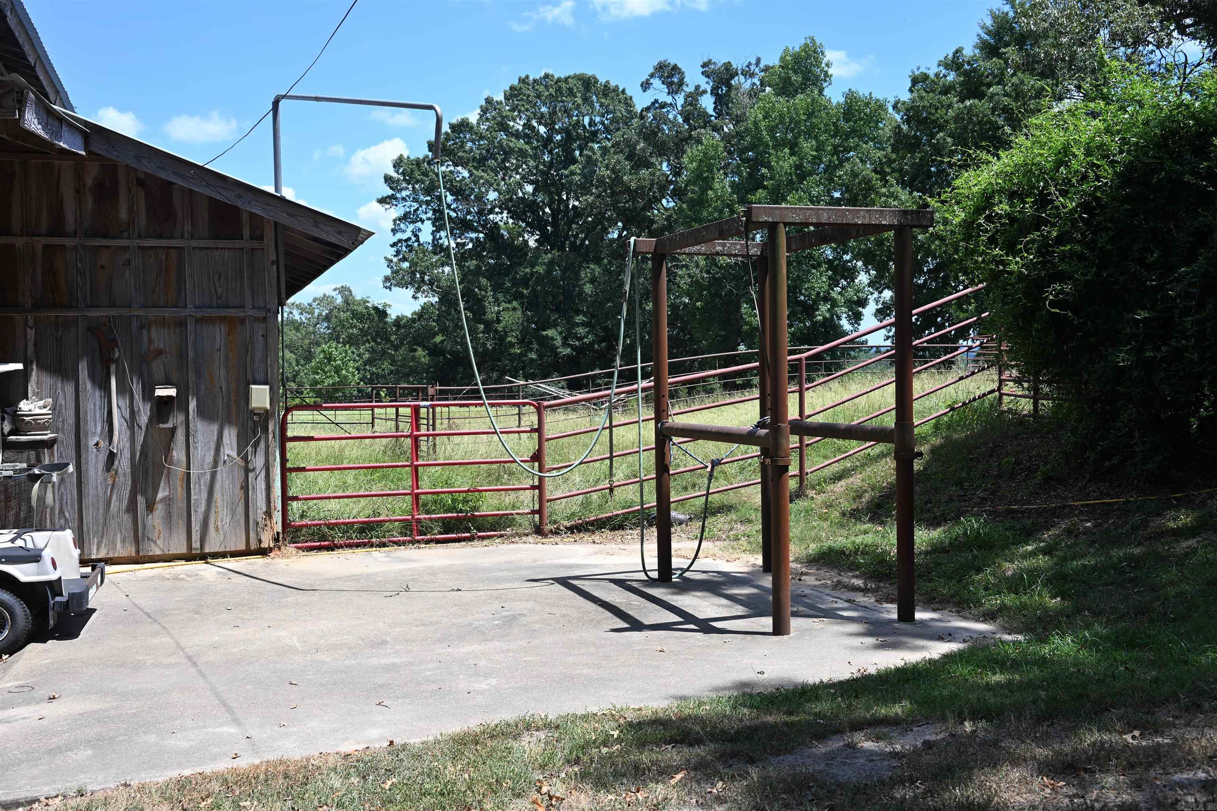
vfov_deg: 37.9
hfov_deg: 54.4
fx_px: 1183
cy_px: 406
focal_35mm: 35
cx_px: 608
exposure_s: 1/250
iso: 100
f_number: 5.6
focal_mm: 35
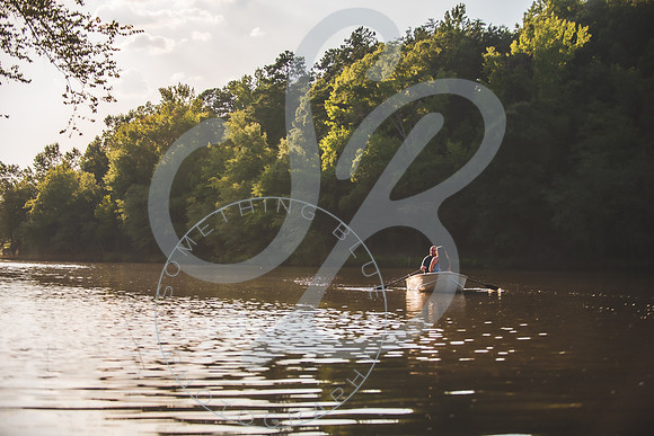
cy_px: 218
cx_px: 325
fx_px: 1288
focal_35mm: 71
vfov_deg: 19.2
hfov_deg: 28.5
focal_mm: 70
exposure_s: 1/1600
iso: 100
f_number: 2.8
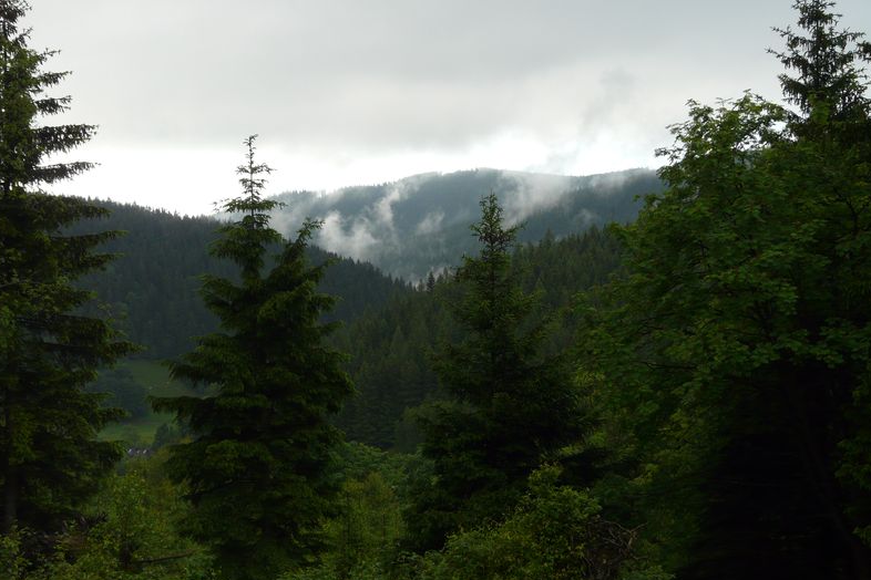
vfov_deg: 25.0
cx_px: 434
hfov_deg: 36.9
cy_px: 261
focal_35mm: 54
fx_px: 1306
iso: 100
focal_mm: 8.3
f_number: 4
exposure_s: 1/125
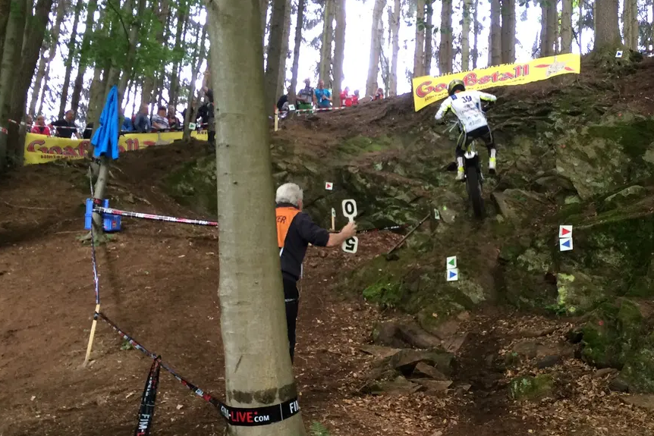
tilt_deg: +15.7
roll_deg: -1.4
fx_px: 763
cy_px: 266
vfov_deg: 31.8
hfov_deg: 45.7
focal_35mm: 42
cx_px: 435
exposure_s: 1/33
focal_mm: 4.15
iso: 100
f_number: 2.2
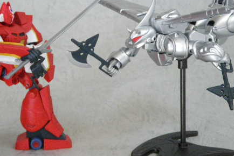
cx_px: 104
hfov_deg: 21.4
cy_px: 78
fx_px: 618
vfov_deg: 14.4
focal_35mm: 95
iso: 800
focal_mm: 11.1
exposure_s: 1/50
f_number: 4.6
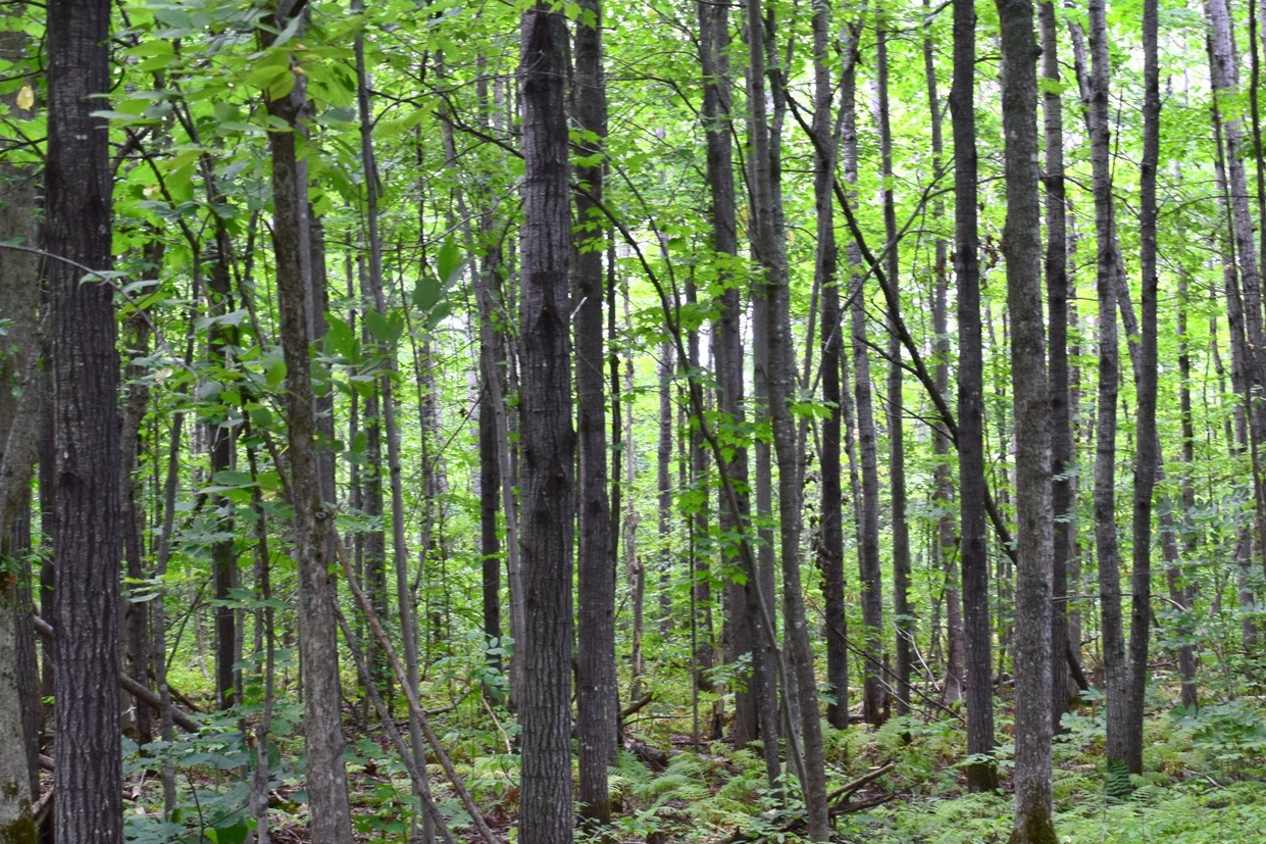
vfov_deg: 21.5
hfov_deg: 31.7
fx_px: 2215
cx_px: 802
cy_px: 587
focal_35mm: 63
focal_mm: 24
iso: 400
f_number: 7.1
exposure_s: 1/25
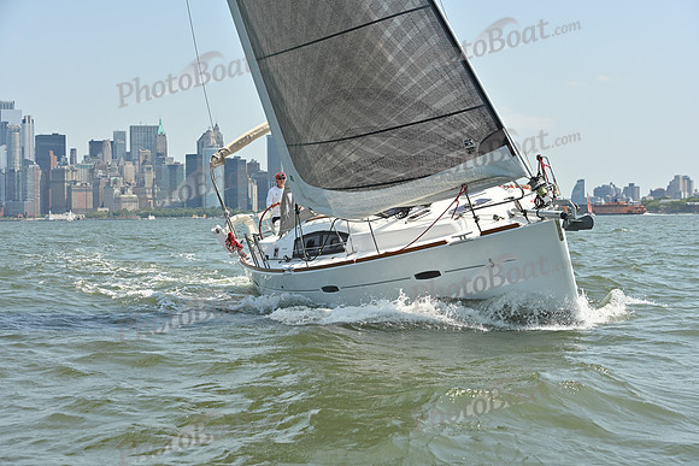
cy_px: 233
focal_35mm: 70
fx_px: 1359
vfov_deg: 19.5
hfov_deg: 28.8
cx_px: 350
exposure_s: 1/1250
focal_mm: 70
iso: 320
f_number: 7.1
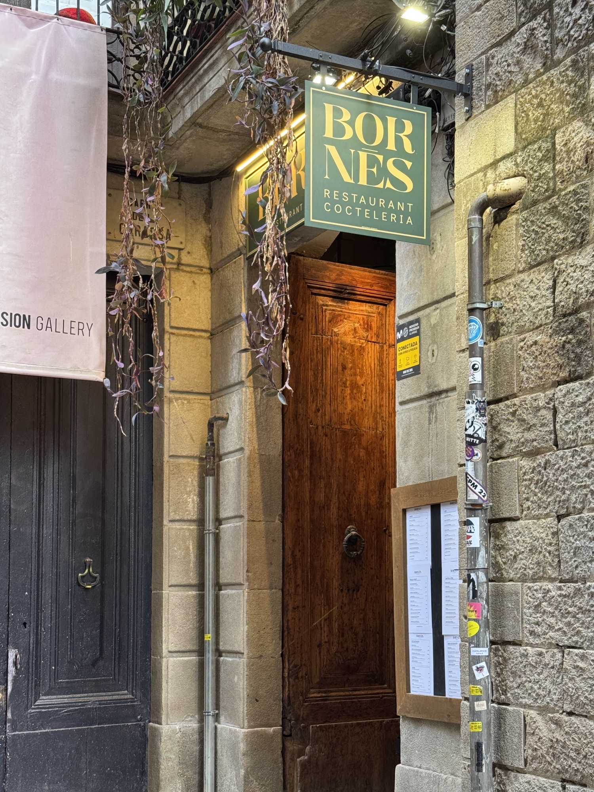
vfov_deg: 39.7
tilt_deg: +9.4
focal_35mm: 48
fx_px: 1098
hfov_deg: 30.3
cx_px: 297
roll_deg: -0.3
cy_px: 396
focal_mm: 6.76
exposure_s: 1/50
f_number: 1.78
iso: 80
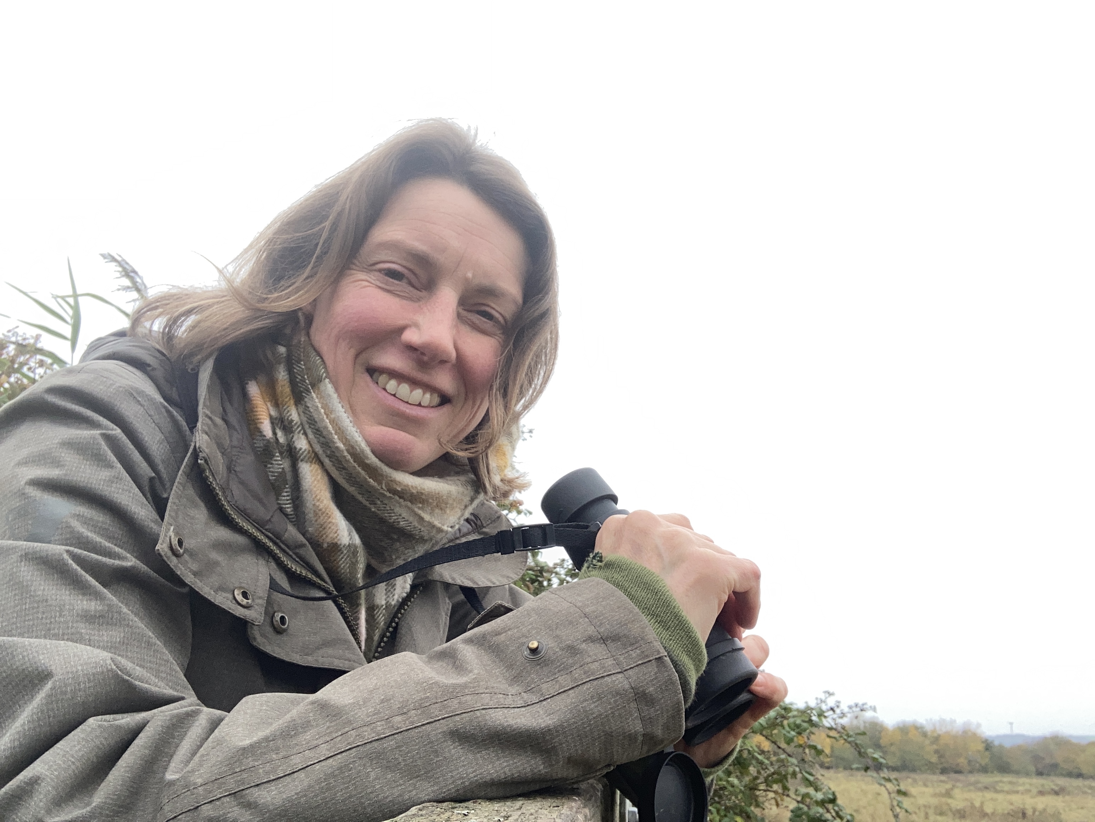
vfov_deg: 44.2
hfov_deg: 56.8
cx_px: 548
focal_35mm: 32
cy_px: 411
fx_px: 1013
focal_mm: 2.87
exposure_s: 1/121
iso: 32
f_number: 2.2
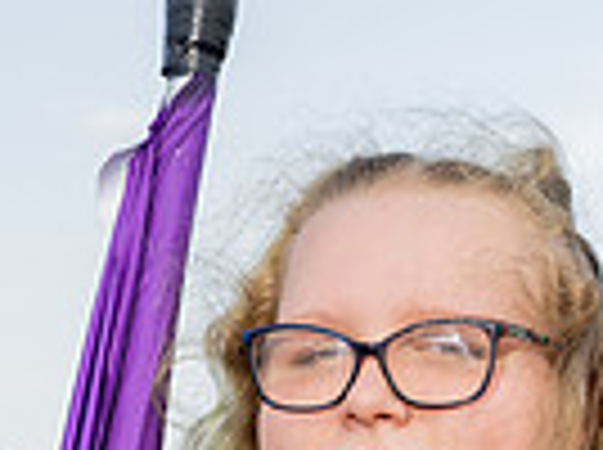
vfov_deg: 6.9
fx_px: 3547
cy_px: 976
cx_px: 338
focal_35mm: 204
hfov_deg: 9.7
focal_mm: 63
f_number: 7.1
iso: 320
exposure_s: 1/250
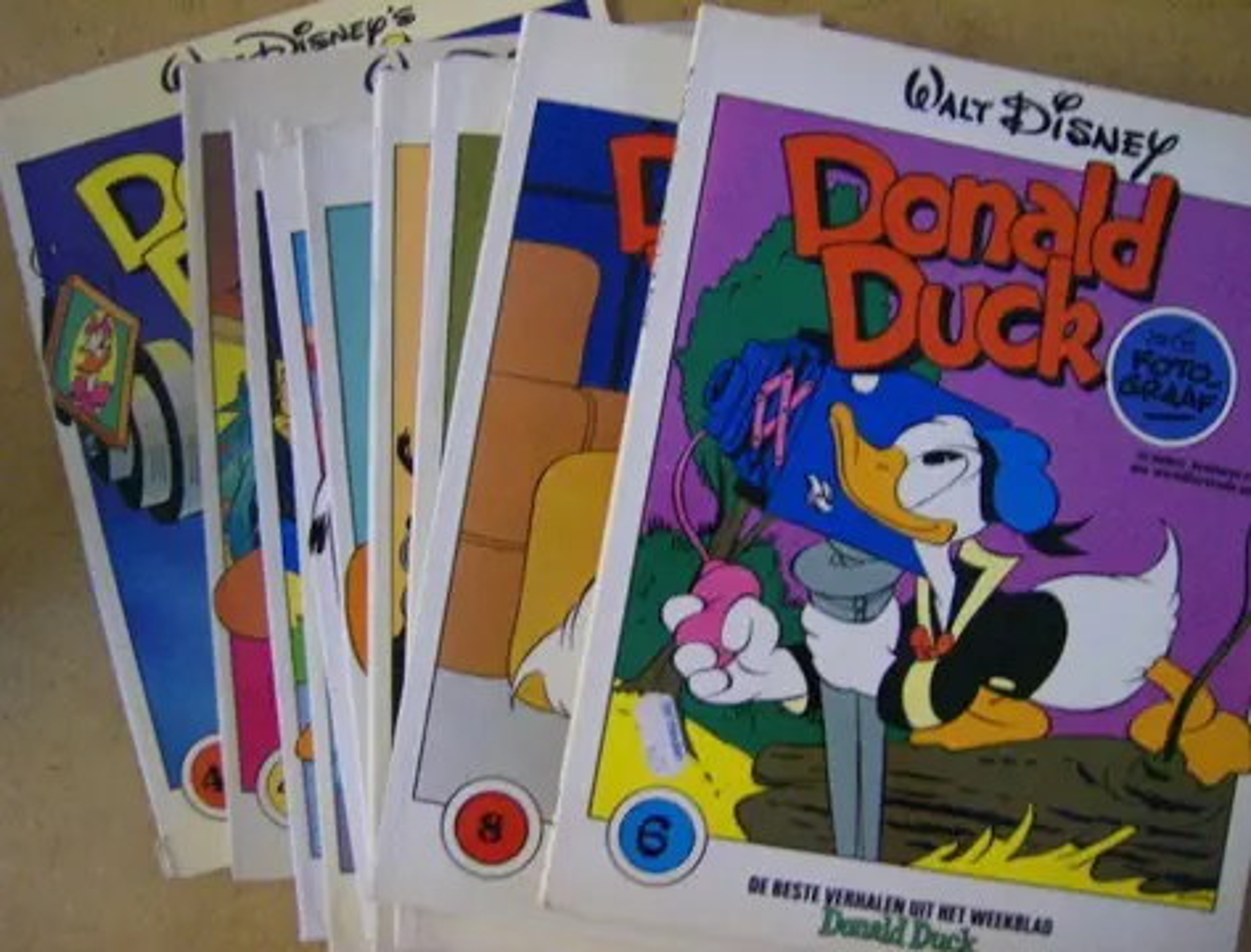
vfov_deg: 40.0
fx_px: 1308
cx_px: 626
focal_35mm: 36
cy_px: 476
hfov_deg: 51.1
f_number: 2.8
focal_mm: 6
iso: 200
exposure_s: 1/25.1
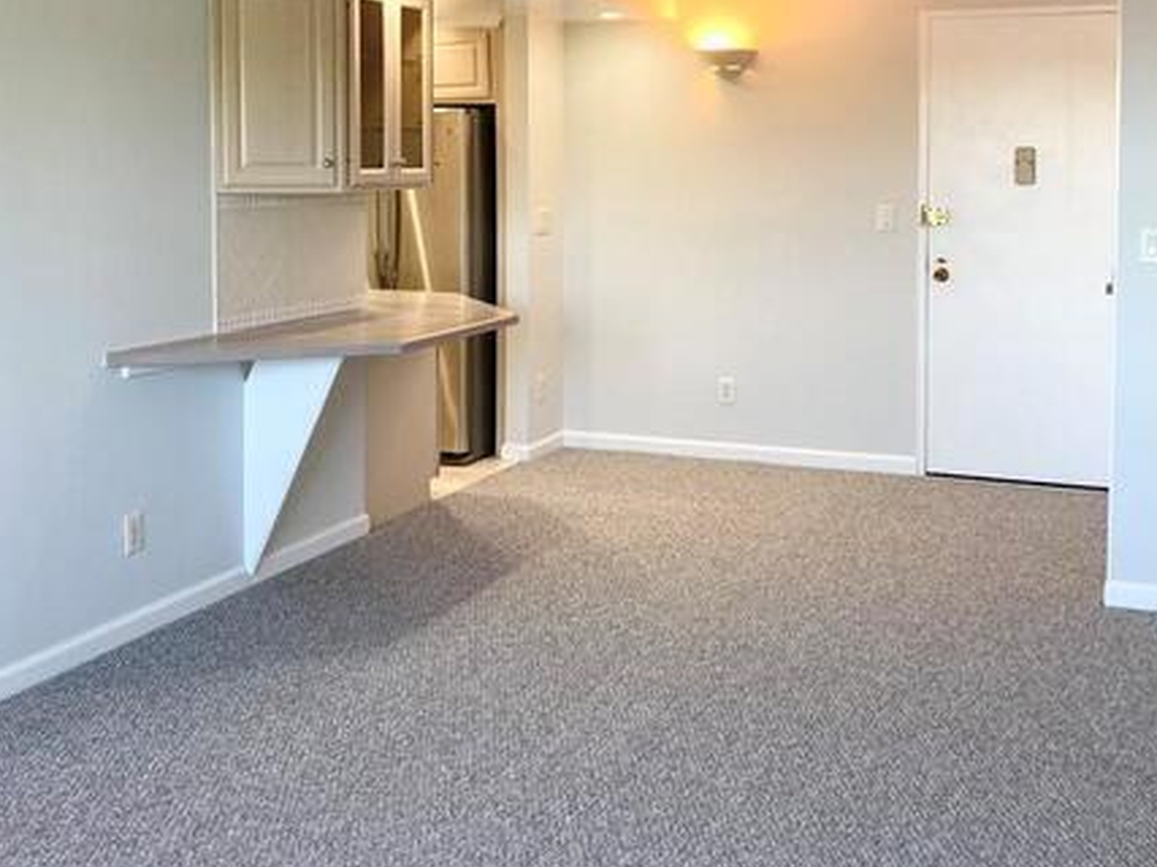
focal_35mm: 42
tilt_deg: -2.9
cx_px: 629
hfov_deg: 44.8
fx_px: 1403
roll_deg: -1.2
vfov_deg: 33.7
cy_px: 233
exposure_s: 1/60
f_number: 1.8
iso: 64
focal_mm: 3.99
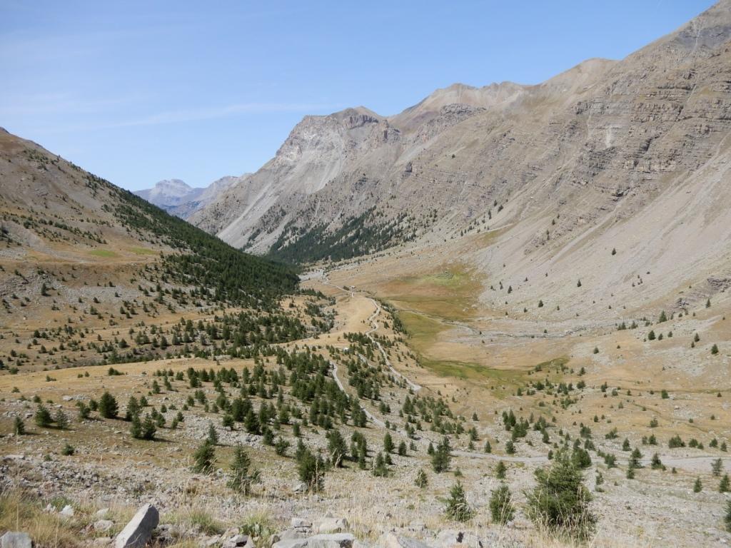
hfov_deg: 71.6
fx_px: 507
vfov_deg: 56.8
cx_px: 366
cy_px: 274
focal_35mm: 24
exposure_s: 1/1000
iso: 80
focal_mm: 4.3
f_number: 3.4
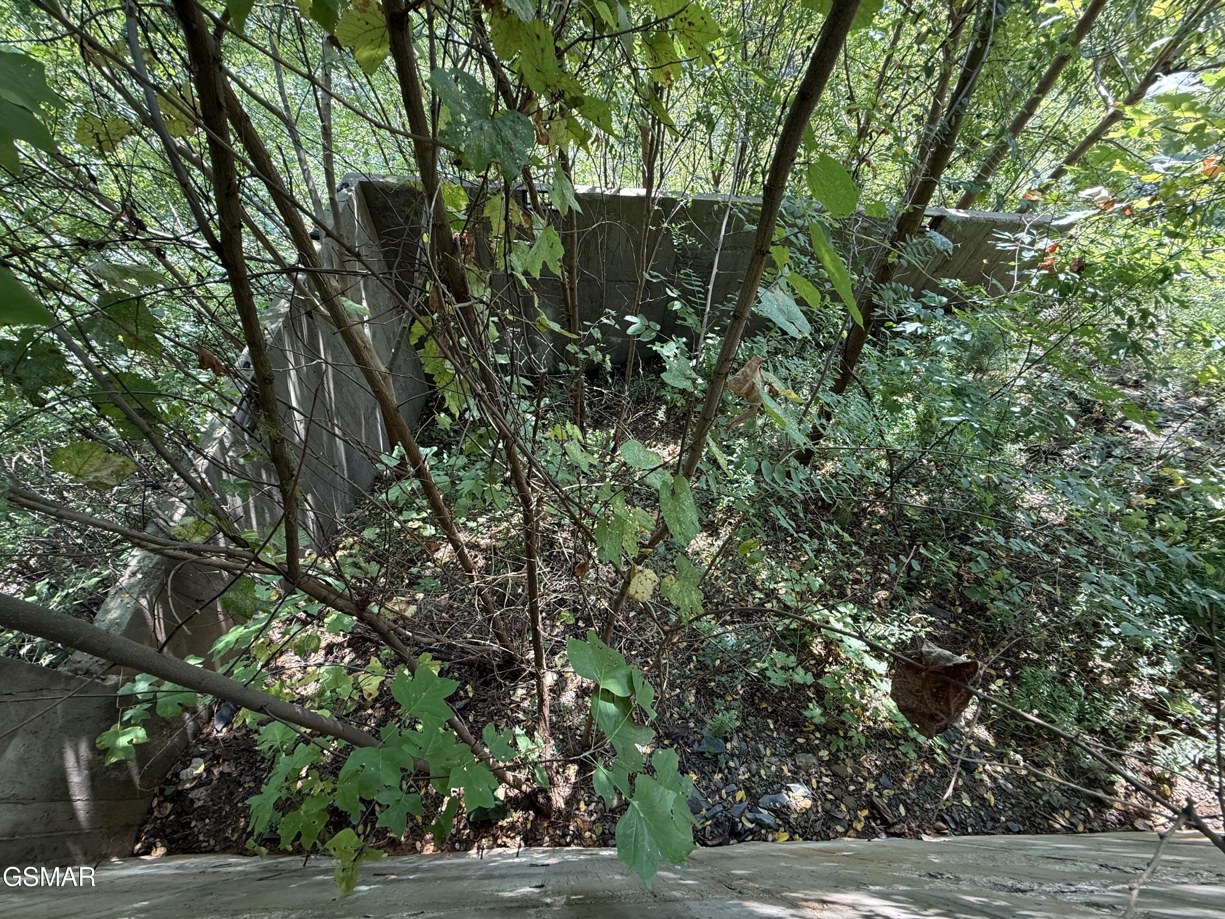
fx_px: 495
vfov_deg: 85.7
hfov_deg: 102.1
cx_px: 612
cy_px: 460
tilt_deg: -55.6
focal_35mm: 14
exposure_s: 1/99
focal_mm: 2.22
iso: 125
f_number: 2.2
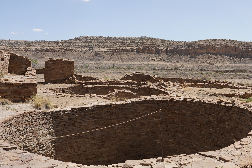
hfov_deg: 47.7
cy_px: 94
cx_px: 168
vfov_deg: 33.4
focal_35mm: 40
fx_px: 280
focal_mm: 29
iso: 100
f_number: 14
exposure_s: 1/100
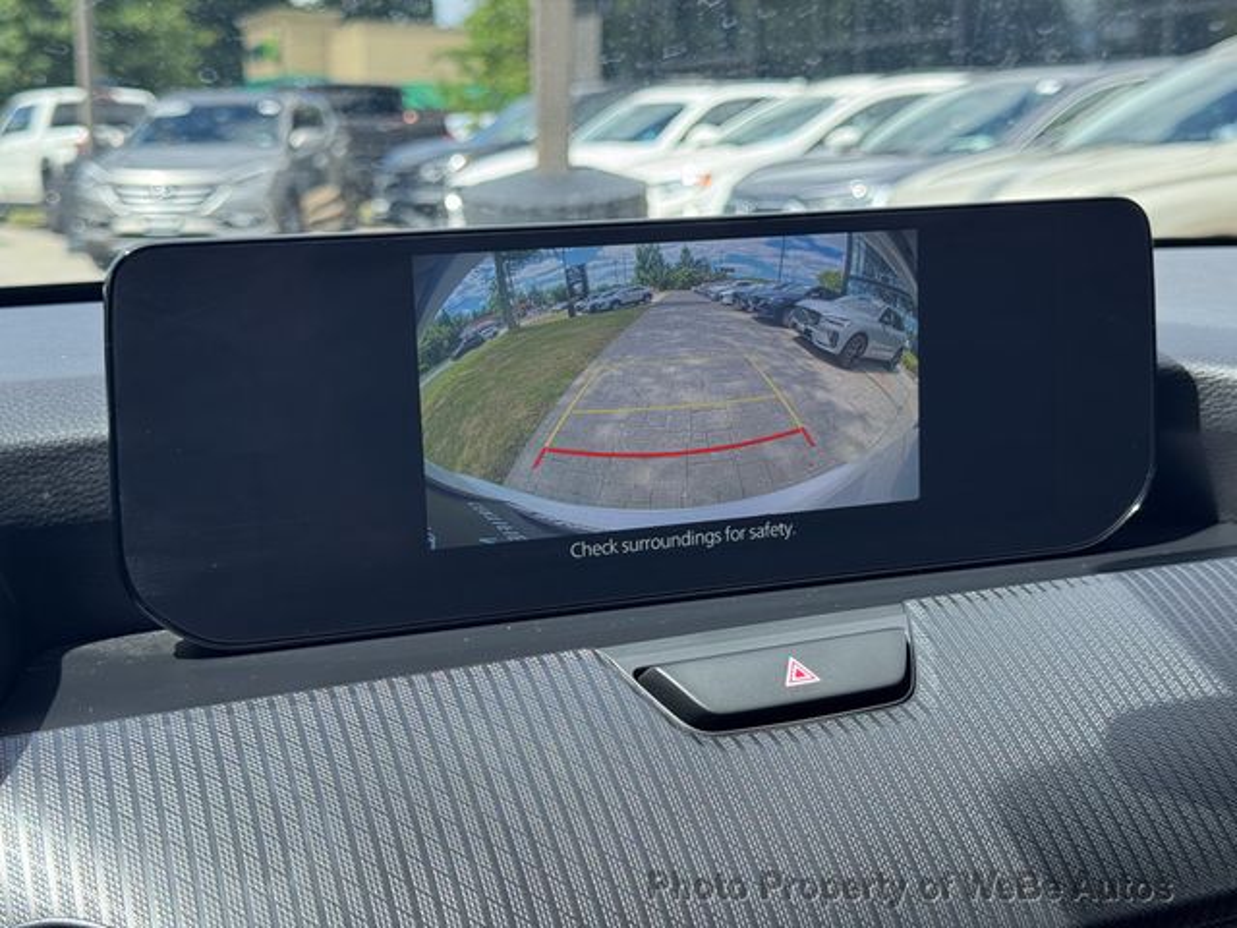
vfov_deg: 30.3
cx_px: 618
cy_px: 464
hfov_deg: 39.7
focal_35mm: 48
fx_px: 1715
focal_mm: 6.76
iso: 64
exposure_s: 1/765
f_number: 1.78
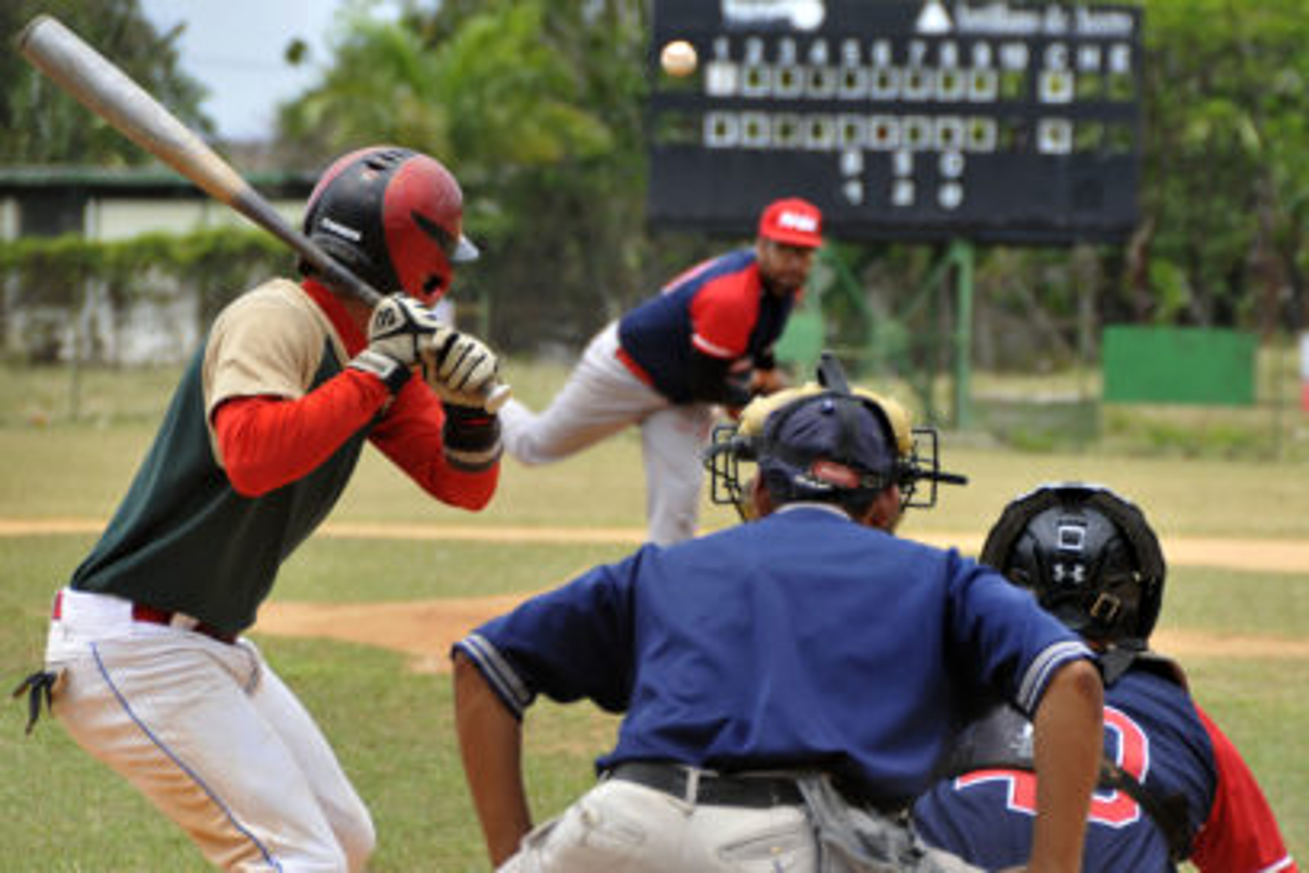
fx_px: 8181
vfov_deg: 6.1
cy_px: 436
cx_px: 654
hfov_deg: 9.1
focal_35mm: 225
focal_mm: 150
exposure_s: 1/800
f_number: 6.3
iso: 400
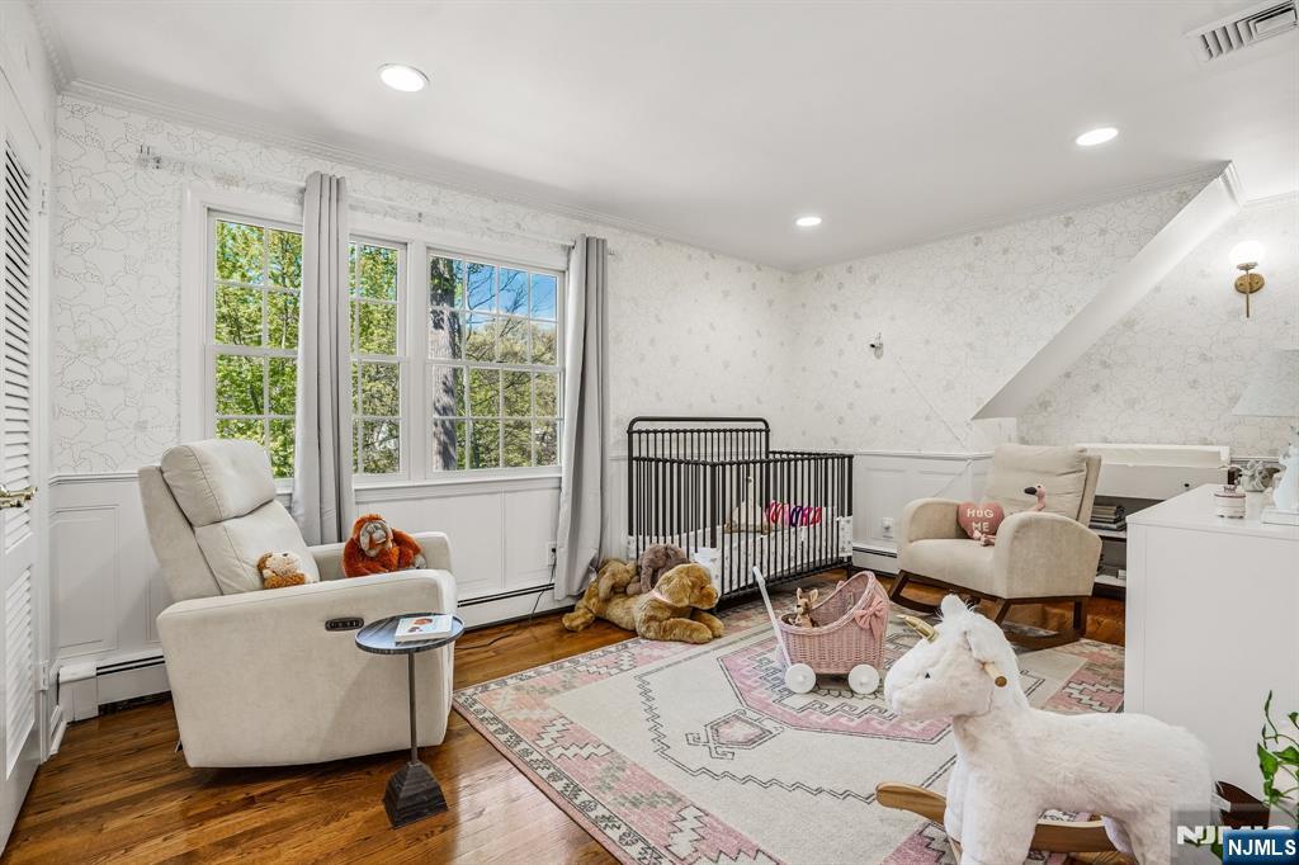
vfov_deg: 73.7
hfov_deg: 96.8
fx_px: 577
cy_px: 432
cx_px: 650
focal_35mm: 16
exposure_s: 1/30
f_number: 7.1
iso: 400
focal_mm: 16
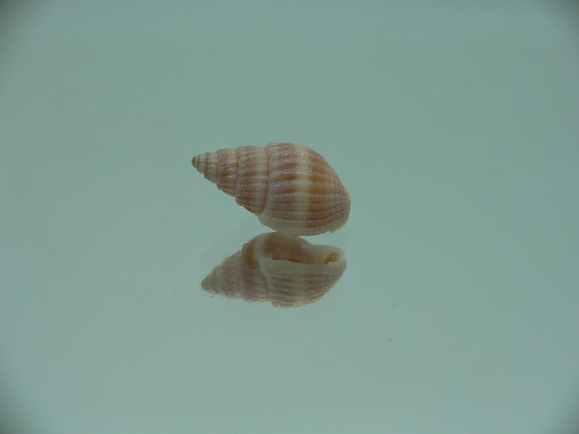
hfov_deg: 52.6
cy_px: 217
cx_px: 290
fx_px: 585
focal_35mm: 35
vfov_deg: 40.7
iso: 80
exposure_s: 1/80
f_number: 2.8
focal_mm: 4.6
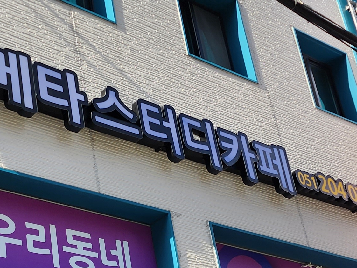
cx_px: 135
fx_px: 845
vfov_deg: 17.8
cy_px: 220
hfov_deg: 23.8
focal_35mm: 82
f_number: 1.8
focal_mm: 6.4
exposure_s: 1/634
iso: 12
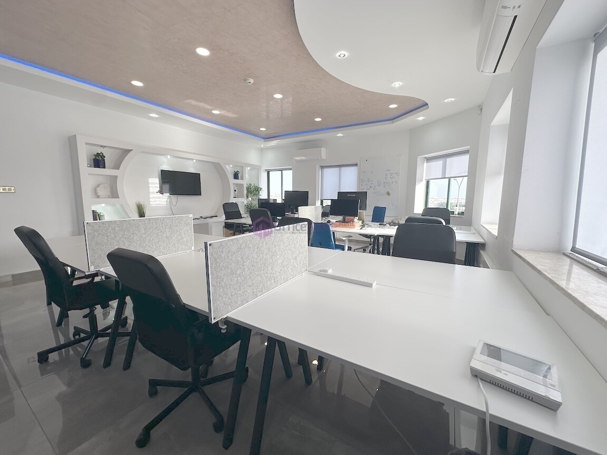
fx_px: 246
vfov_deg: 85.7
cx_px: 304
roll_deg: -0.4
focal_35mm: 14
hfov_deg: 102.1
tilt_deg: -7.8
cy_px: 228
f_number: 2.2
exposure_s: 1/100
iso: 50
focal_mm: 2.22
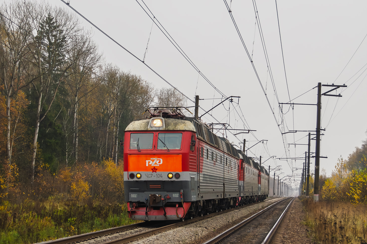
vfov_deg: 18.7
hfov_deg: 27.7
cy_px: 121
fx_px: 744
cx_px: 181
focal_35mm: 73
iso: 200
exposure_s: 1/400
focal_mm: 48
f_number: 6.3
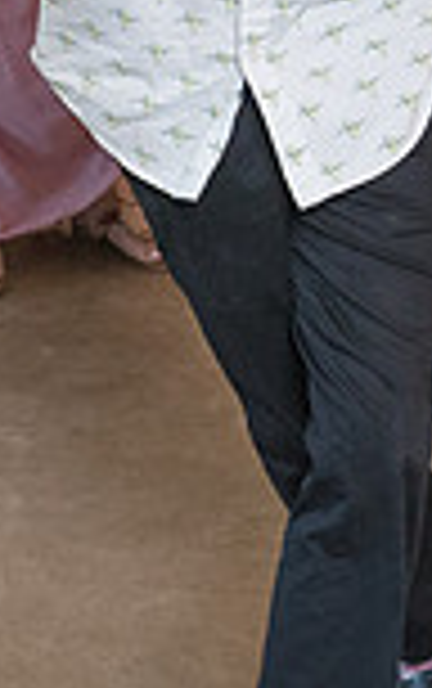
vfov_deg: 10.6
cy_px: 132
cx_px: 9
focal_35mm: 196
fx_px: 3682
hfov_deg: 6.7
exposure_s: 1/250
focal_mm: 40
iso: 2000
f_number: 4
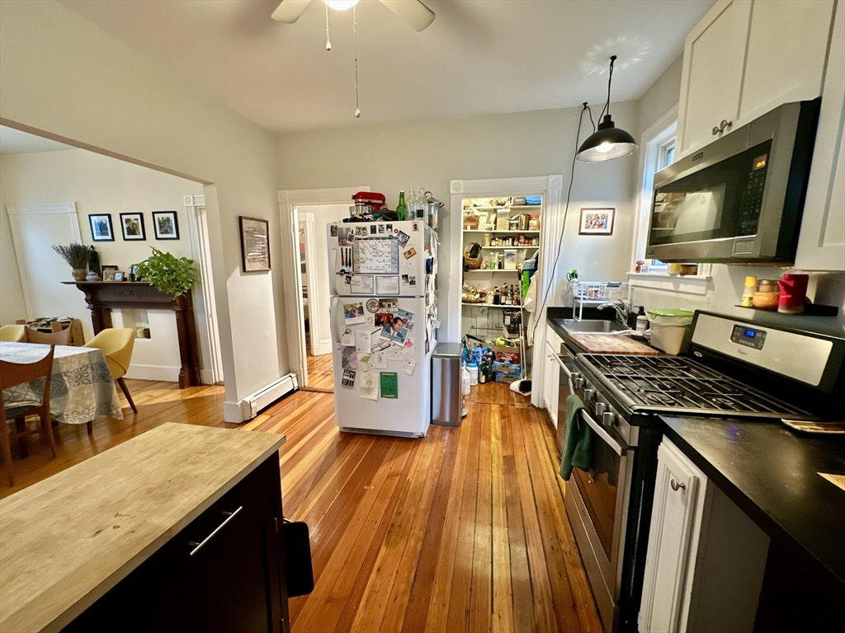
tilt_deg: -8.8
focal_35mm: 14
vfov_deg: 85.7
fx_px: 342
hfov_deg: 102.1
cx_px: 422
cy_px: 316
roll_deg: +0.5
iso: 500
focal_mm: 2.22
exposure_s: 1/30
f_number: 2.2
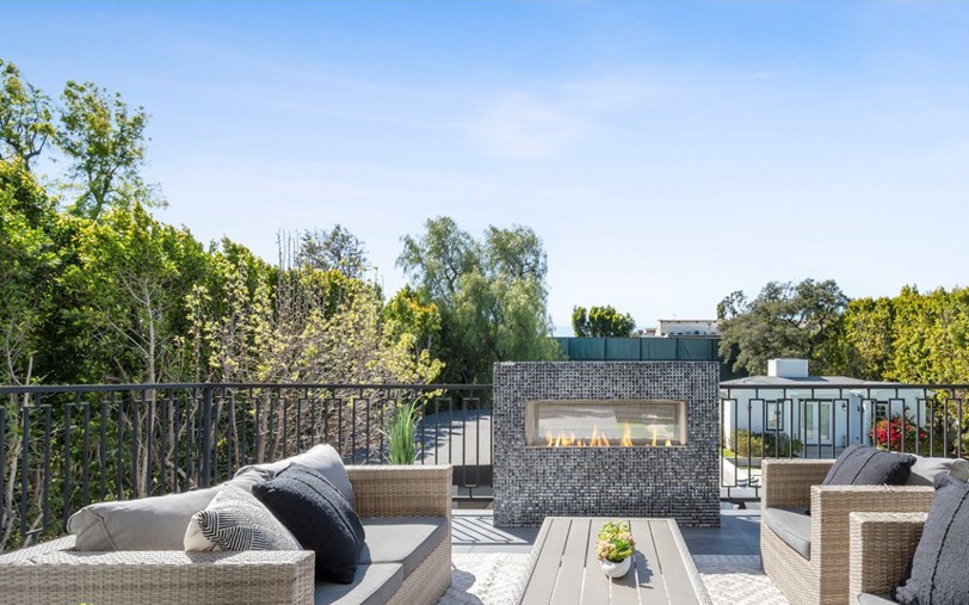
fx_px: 475
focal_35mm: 18
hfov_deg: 89.7
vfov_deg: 63.3
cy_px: 405
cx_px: 592
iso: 100
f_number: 11
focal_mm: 14
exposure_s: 1/160
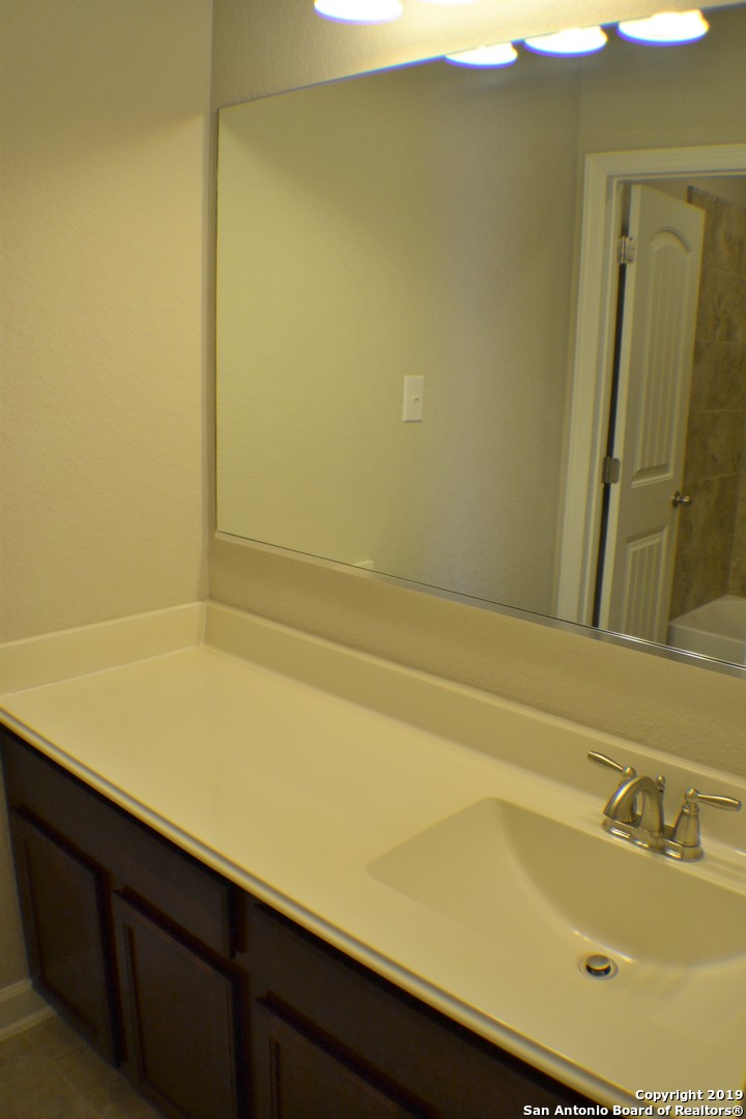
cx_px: 373
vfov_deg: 53.1
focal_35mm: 36
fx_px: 1119
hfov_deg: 36.9
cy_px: 560
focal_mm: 24
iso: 400
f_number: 4.5
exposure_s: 1/80
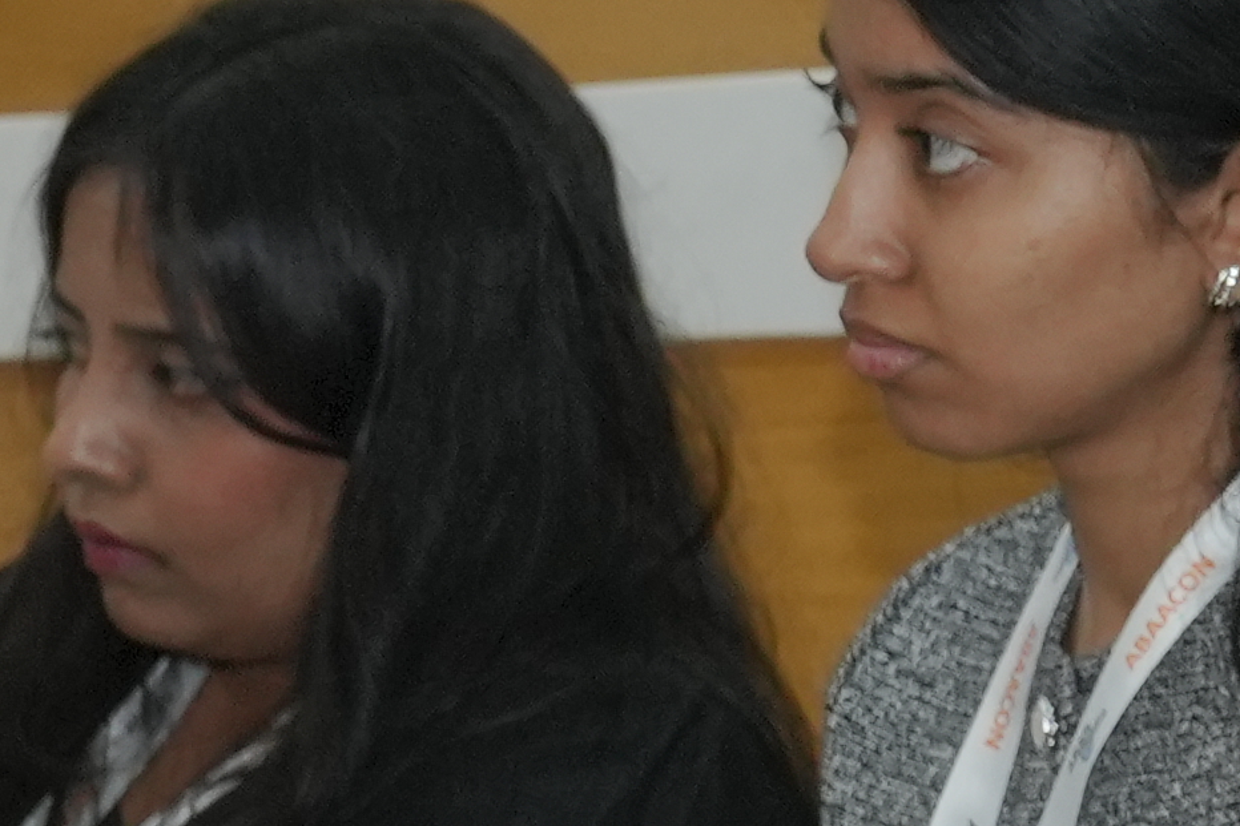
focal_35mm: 331
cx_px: 3528
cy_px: 0
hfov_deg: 5.8
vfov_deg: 4.1
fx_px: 11398
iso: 1250
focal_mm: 44
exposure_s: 1/200
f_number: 5
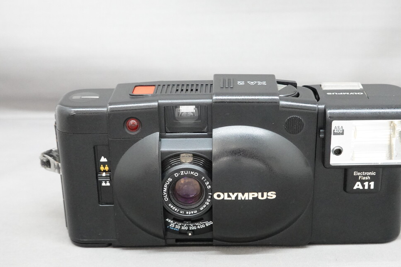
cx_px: 235
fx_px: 680
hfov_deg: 32.8
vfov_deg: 22.2
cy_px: 157
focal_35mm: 61
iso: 2500
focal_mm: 18.63
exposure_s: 1/50
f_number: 5
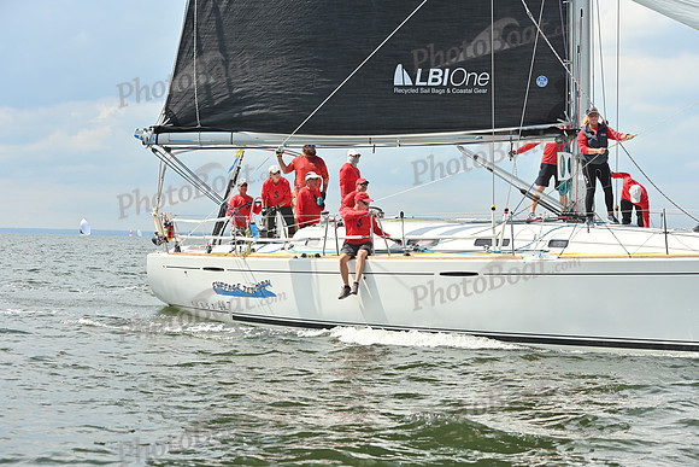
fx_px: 1670
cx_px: 350
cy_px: 234
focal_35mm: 86
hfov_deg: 23.6
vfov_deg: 15.9
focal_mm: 86
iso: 320
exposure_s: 1/1600
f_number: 8
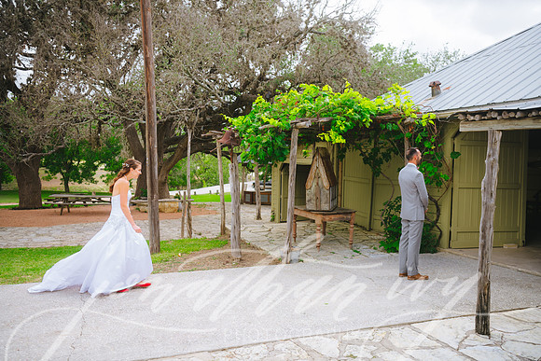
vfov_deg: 41.1
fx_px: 481
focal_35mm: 32
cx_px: 270
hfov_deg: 58.7
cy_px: 180
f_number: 2.8
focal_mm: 32
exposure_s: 1/400
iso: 200
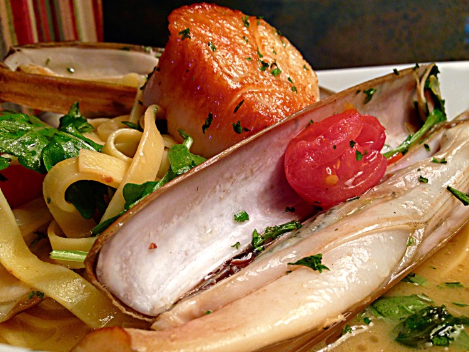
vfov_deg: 42.9
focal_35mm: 33
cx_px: 234
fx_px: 447
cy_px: 176
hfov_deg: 55.4
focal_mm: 4.12
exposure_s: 1/20
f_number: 2.4
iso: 64
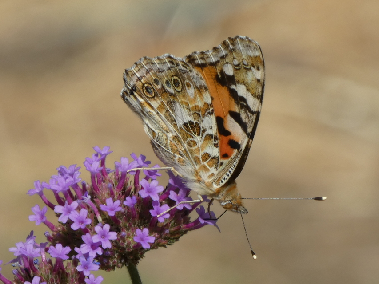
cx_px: 190
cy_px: 142
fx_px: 7030
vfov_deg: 2.3
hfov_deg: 3.1
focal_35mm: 642
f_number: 5.6
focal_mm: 115
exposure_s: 1/320
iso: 80
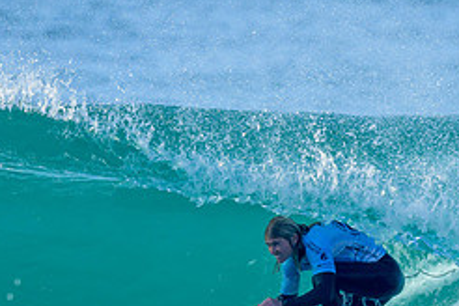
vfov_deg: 0.6
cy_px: 263
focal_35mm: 2311
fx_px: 29463
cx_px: 204
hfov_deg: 0.9
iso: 400
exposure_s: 1/2000
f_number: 6.3
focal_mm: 800
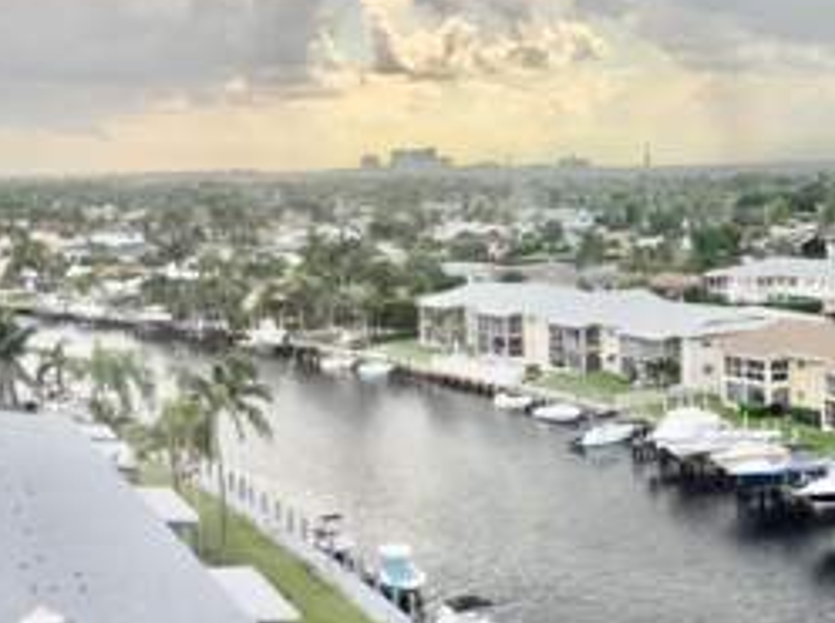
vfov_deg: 24.3
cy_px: 342
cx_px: 791
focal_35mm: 60
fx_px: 1445
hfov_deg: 30.4
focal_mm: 3.3
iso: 25
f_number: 2.4
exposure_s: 1/120
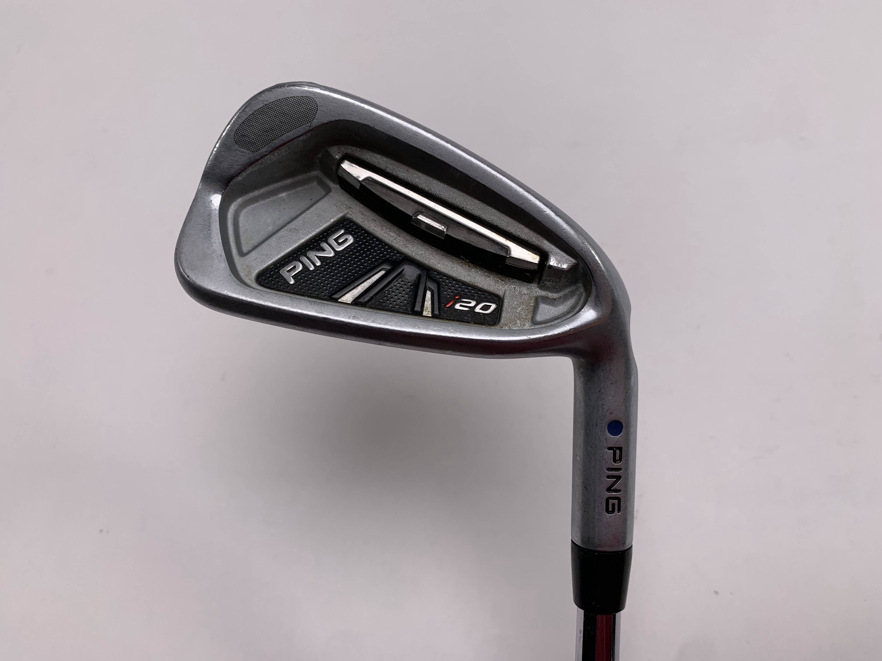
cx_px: 441
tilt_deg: -64.7
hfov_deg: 67.3
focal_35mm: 26
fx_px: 662
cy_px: 330
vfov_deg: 53.1
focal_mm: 4.25
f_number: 1.8
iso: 25
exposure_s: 1/372
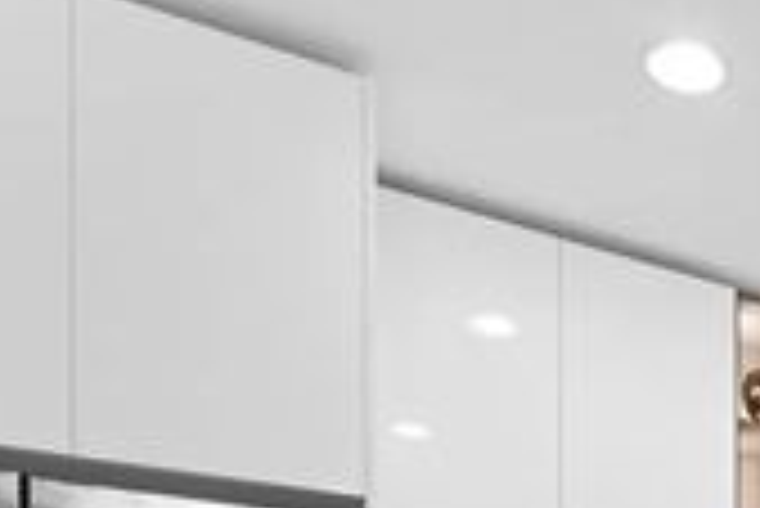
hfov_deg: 29.9
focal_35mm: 53
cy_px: 814
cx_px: 989
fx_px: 1120
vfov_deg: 20.7
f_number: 4
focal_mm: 14
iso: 160
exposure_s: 1/15
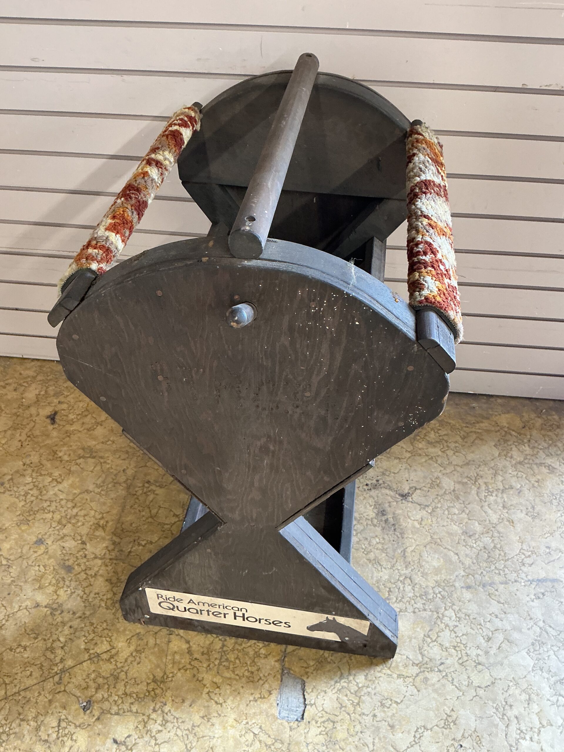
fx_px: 630
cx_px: 282
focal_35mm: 29
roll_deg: +0.1
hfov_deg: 48.2
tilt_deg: -42.6
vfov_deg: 61.7
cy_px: 376
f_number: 1.8
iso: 100
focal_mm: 3
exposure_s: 1/60
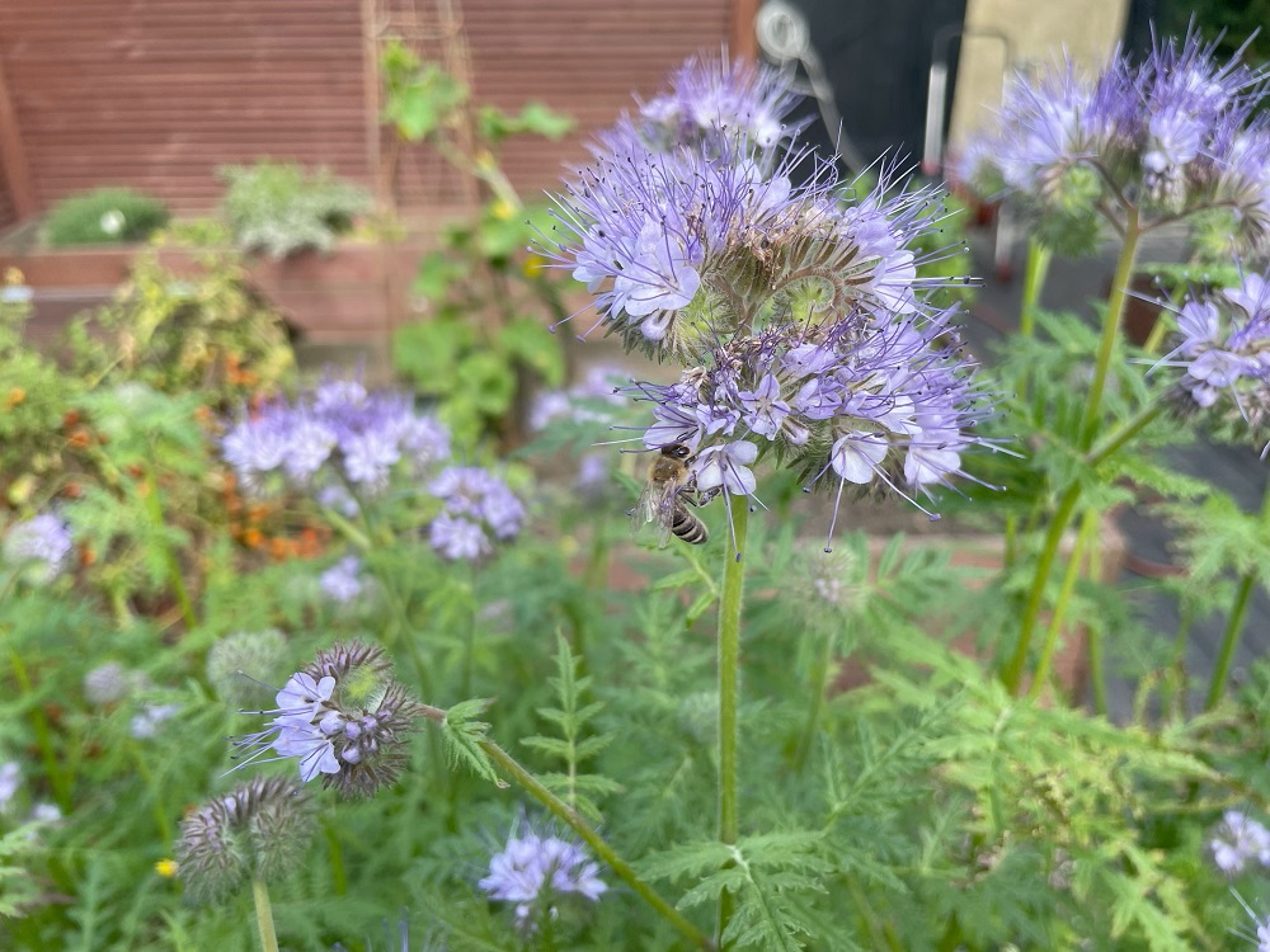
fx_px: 954
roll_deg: -0.8
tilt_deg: -29.4
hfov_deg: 67.3
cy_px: 476
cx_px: 635
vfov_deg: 53.1
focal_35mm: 26
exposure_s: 1/725
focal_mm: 4.2
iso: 32
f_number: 1.6
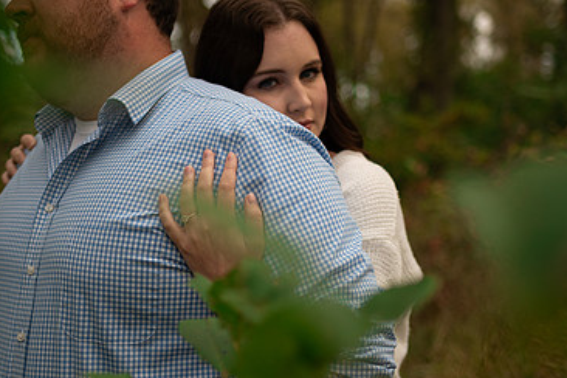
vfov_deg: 23.8
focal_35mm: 57
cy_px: 201
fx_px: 898
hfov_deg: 35.0
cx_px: 268
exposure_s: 1/1250
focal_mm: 35
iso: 100
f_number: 1.8
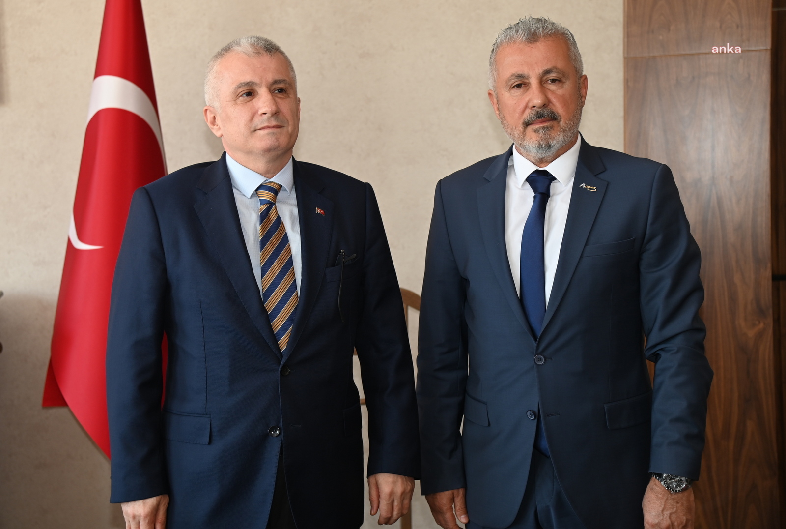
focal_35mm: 58
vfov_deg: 23.5
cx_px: 393
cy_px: 264
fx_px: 1270
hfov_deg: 34.4
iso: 450
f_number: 4.5
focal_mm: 58
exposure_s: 1/60
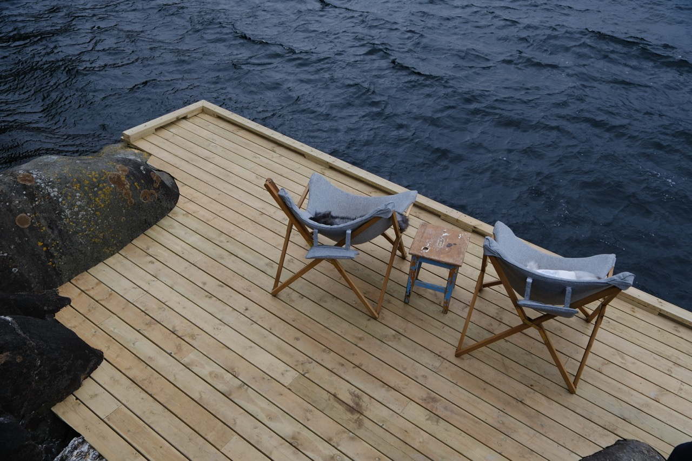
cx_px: 346
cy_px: 230
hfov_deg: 63.7
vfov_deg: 45.0
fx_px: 557
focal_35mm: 29
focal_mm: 19.3
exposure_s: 1/170
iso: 160
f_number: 4
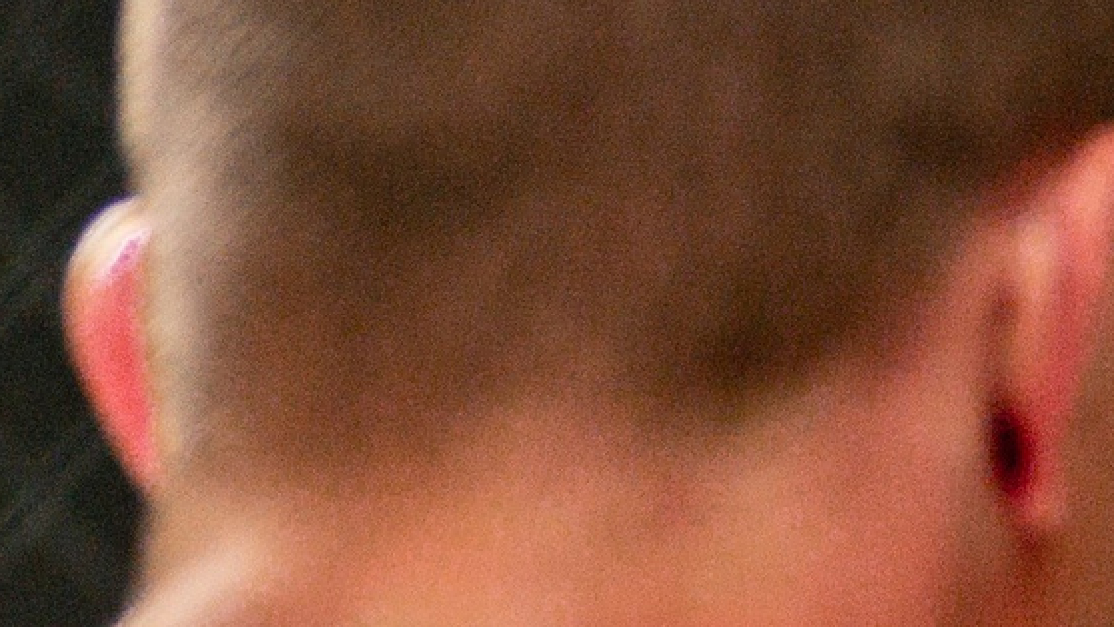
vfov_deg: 1.8
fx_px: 19734
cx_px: 2311
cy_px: 624
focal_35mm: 668
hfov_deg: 3.2
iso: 1800
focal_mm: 116
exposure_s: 1/640
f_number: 4
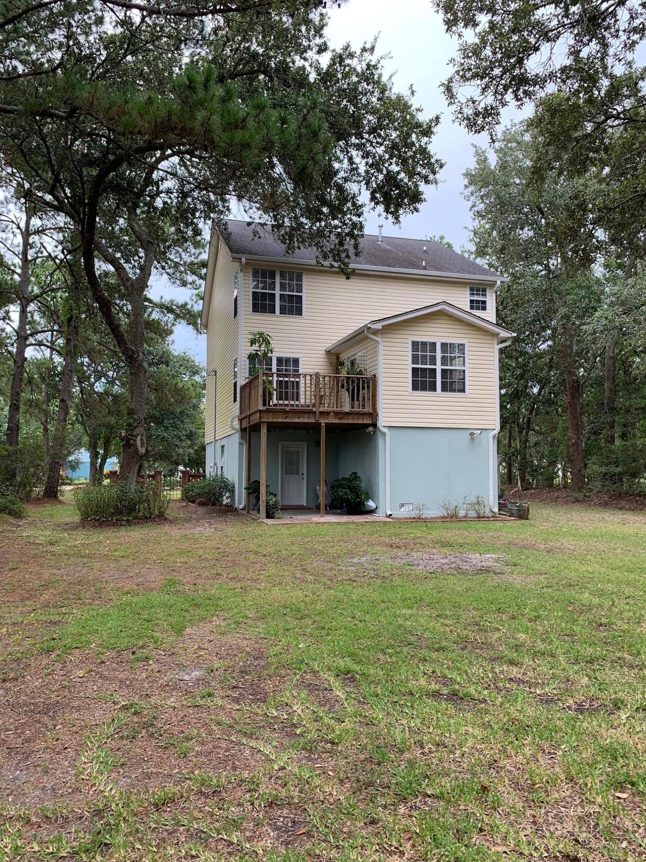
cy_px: 431
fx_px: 647
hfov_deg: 53.1
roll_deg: -0.6
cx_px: 323
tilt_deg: +3.5
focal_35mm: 26
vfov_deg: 67.3
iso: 50
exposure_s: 1/122
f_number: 1.8
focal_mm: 4.25
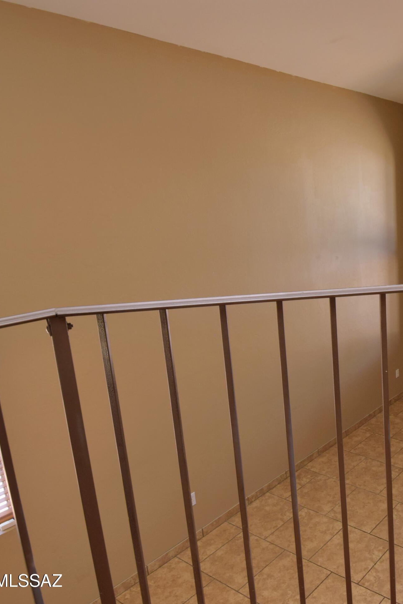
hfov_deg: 40.4
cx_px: 406
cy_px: 296
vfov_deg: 65.5
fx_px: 470
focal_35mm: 28
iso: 400
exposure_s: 1/25
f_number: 9
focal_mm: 12
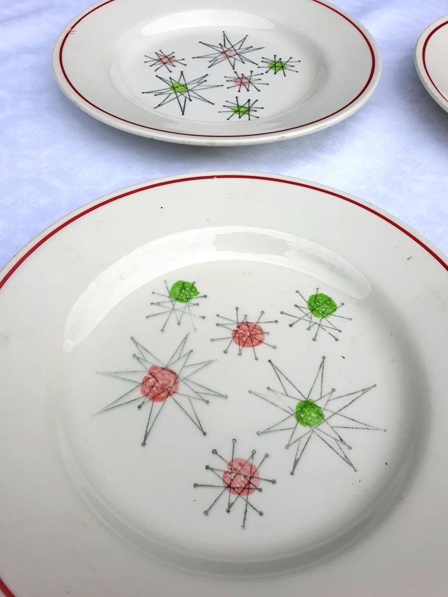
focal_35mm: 26
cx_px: 224
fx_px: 449
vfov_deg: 67.3
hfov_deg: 53.1
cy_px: 298
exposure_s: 1/120
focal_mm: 4.3
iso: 64
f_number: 2.4
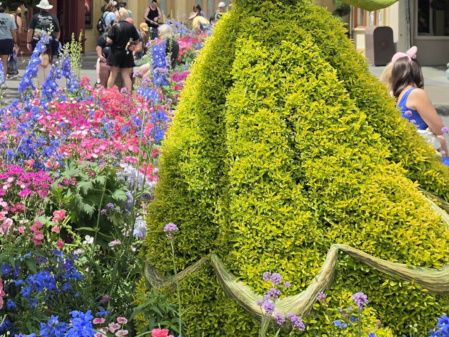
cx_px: 64
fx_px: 804
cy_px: 38
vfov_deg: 23.1
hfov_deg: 30.1
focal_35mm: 62
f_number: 1.4
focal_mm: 6.5
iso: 64
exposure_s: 1/7939
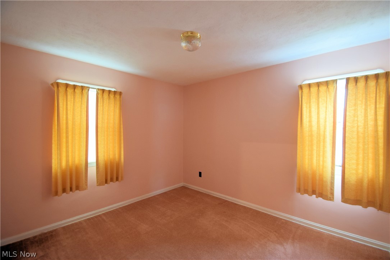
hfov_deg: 100.4
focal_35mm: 15
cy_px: 130
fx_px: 162
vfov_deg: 77.3
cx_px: 195
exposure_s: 1/15
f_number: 3.5
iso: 450
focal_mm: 10
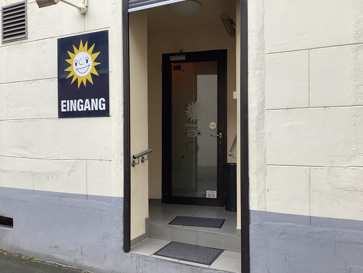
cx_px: 182
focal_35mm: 31
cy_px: 136
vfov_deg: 45.4
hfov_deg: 58.4
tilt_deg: -0.1
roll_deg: -0.2
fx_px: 325
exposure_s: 1/100
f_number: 2.4
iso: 80
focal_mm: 3.3
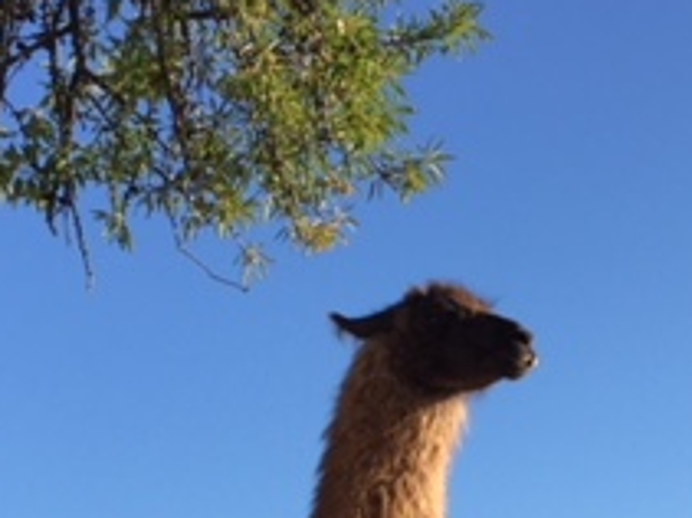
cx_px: 479
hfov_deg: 22.1
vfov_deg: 16.0
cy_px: 639
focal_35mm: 88
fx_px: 1758
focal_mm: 4.15
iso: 32
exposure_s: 1/1163
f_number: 2.2
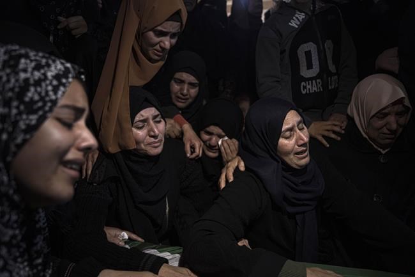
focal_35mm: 24
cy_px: 138
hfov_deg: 73.8
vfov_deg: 53.1
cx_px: 208
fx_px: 277
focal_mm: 24
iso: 2500
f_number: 2.8
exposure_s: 1/125
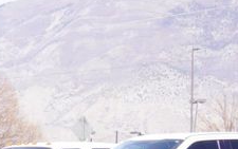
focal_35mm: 209
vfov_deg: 6.1
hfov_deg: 9.2
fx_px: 1357
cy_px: 304
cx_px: -285
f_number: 8
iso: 100
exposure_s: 1/100
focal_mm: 30
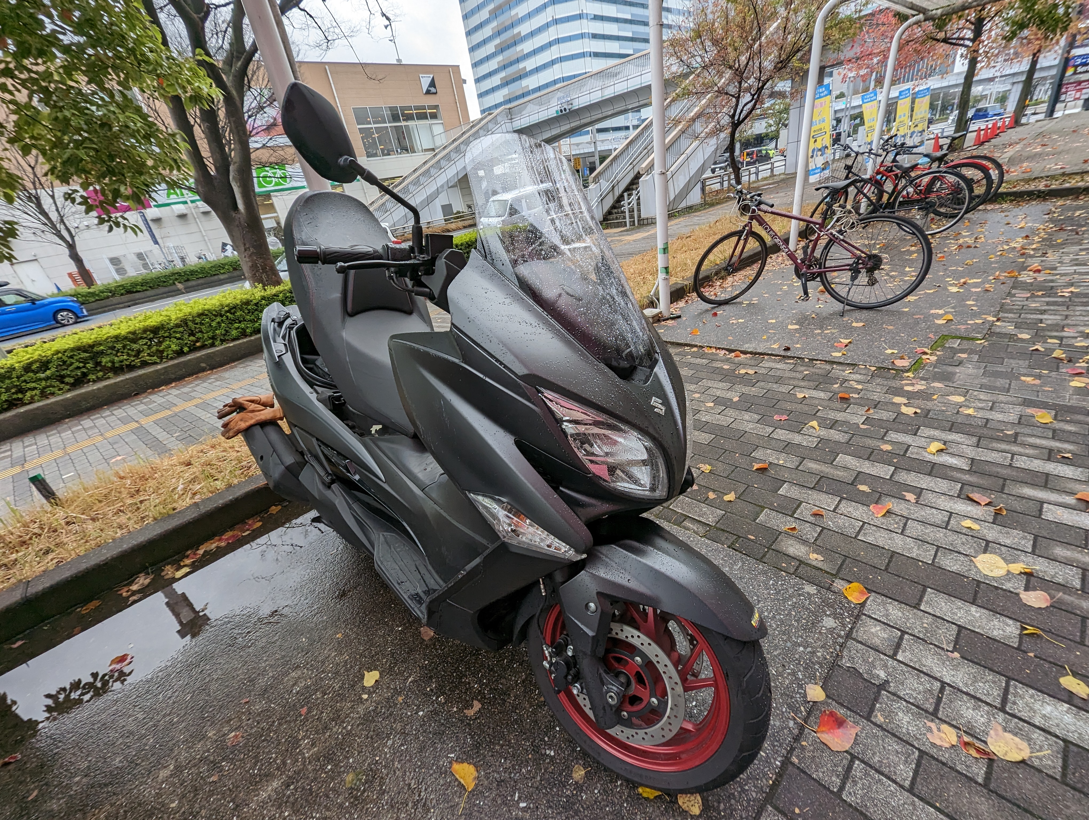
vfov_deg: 90.1
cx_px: 544
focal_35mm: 13
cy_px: 410
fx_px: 410
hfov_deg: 106.1
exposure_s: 1/456
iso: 39
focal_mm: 1.95
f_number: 2.2
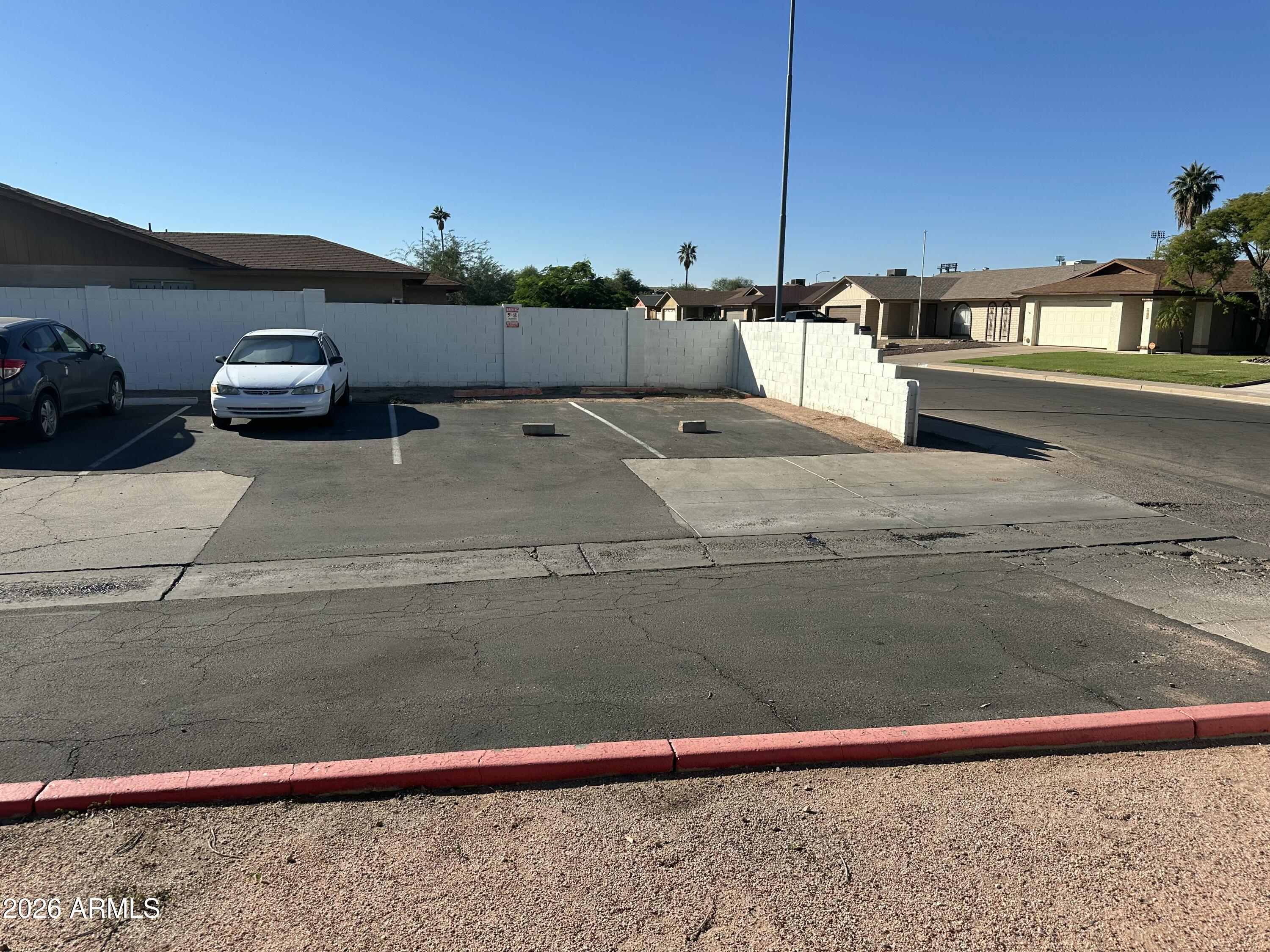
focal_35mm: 24
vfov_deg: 56.8
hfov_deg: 71.6
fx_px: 881
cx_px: 635
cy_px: 476
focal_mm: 6.86
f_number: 1.78
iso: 80
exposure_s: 1/5000
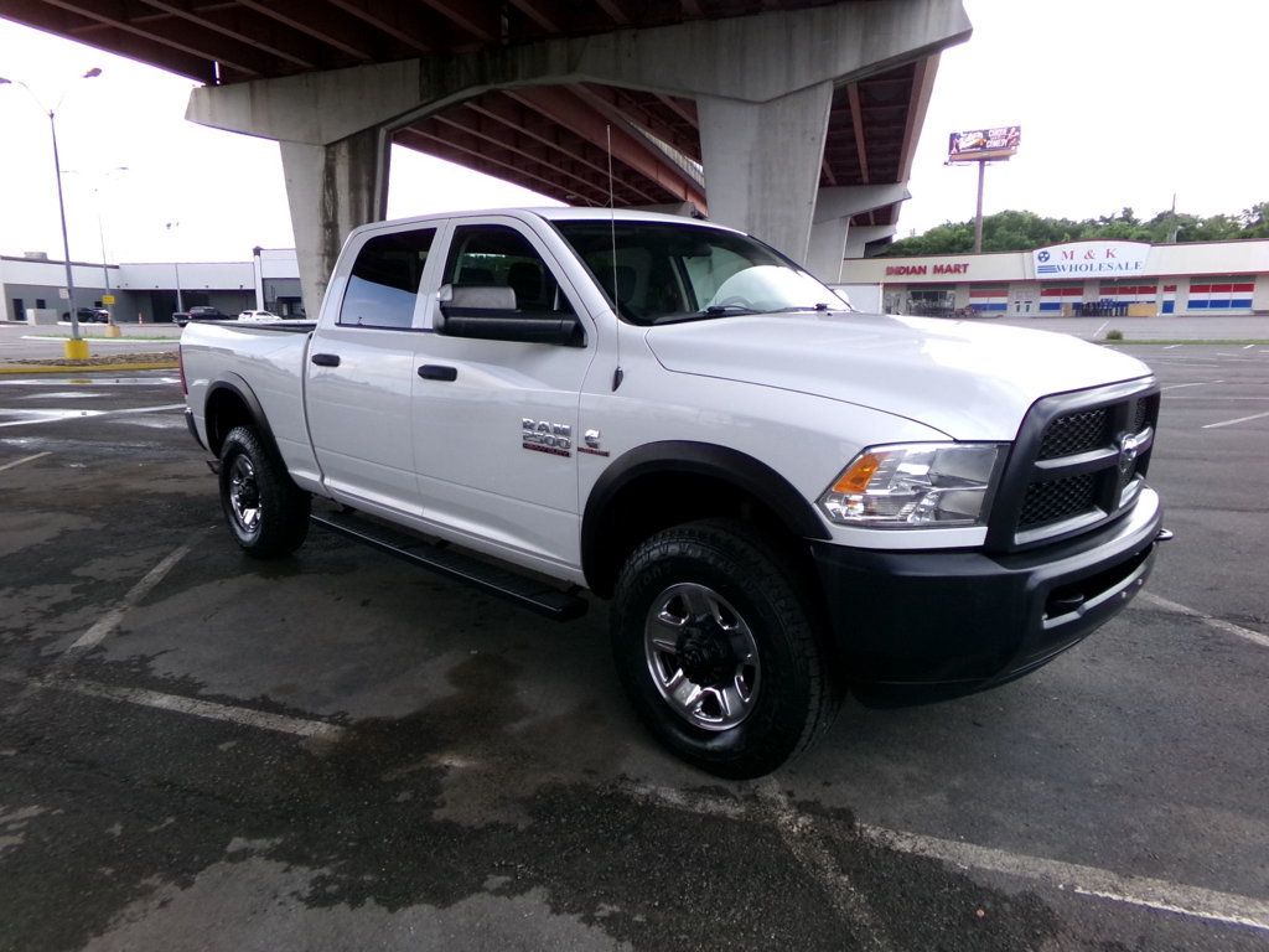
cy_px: 476
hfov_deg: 71.6
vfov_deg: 56.8
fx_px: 880
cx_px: 634
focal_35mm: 24
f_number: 11.07
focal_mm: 4.3
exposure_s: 1/60
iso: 270
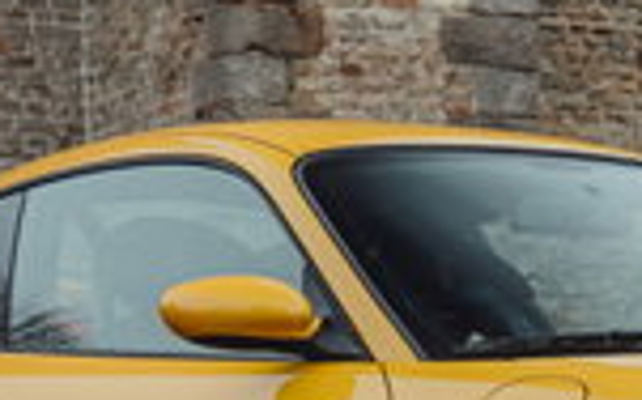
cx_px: 625
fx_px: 5086
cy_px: 389
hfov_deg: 7.2
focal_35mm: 291
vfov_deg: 4.5
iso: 200
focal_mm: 56
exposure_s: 1/160
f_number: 5.6
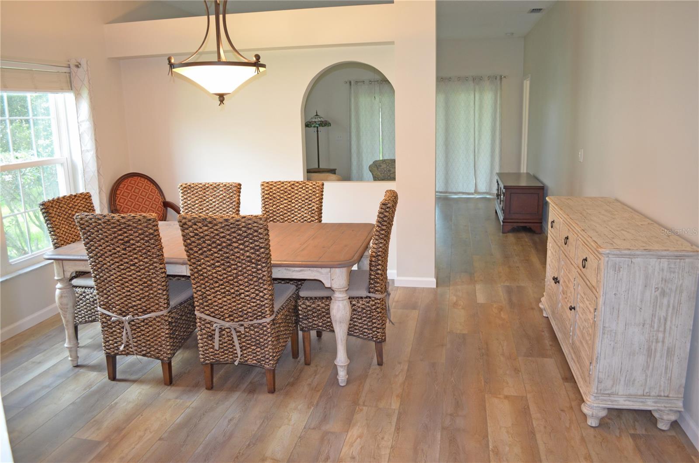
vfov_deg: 47.7
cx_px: 350
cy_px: 232
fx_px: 523
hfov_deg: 67.5
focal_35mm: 27
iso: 450
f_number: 3.5
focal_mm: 18
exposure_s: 1/30
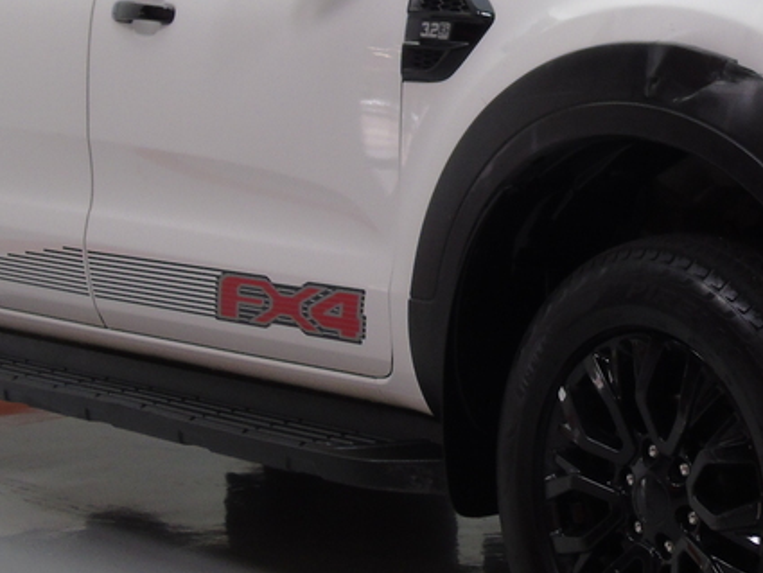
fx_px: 2117
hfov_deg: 20.0
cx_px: 686
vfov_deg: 15.3
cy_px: 75
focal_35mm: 96
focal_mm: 6.1
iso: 80
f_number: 3.8
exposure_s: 1/30
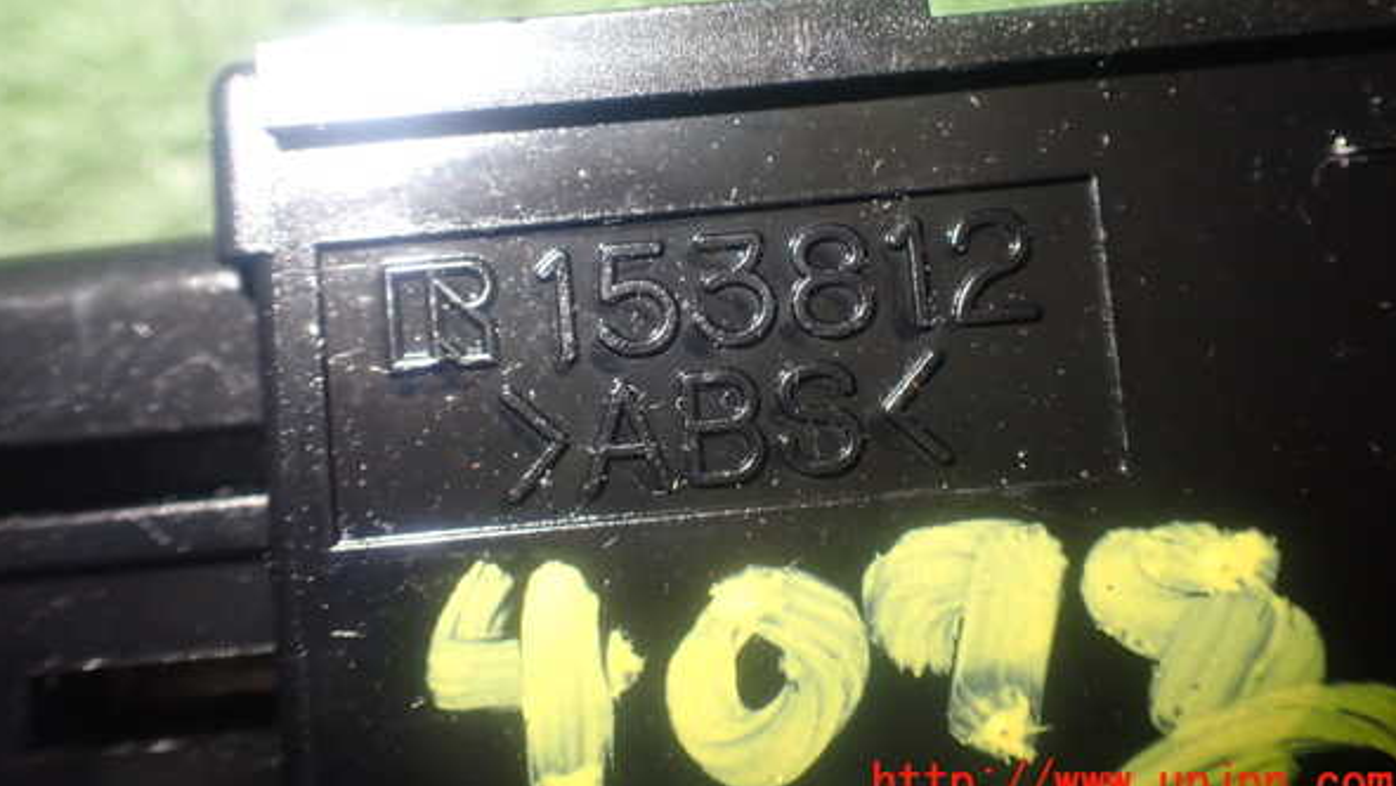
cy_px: 283
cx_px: 697
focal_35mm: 42
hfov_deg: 48.3
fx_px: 1555
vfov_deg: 28.3
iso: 400
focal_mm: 6.83
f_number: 2.7
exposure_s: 1/40
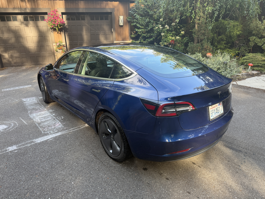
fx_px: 184
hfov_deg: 71.6
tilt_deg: -19.5
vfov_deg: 56.8
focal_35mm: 24
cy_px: 100
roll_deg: +3.0
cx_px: 132
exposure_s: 1/199
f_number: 1.78
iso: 125
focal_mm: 6.76
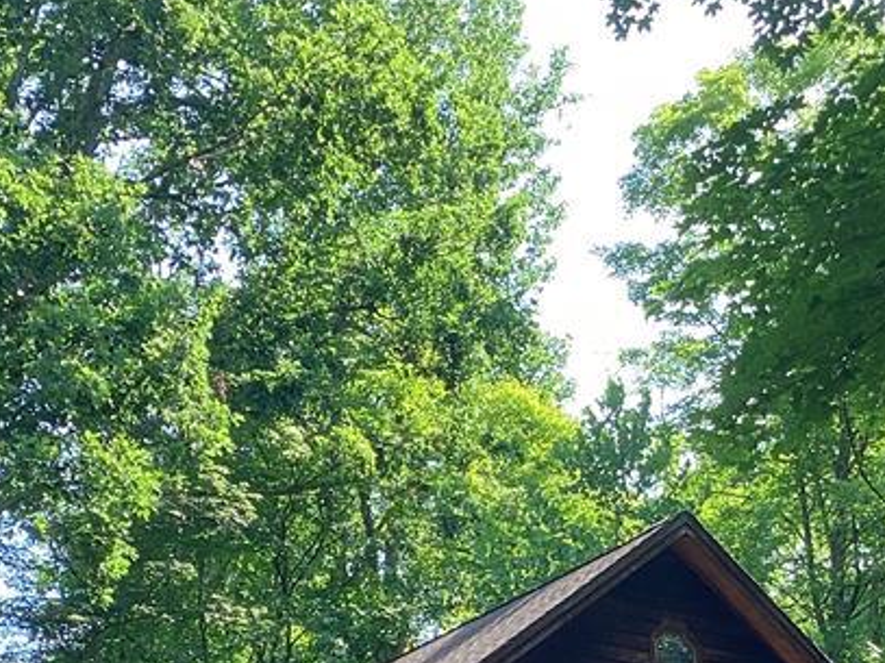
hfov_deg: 25.0
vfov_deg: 18.2
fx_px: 1994
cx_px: 441
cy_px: 720
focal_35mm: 78
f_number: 2.4
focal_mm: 3.3
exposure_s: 1/100
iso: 40
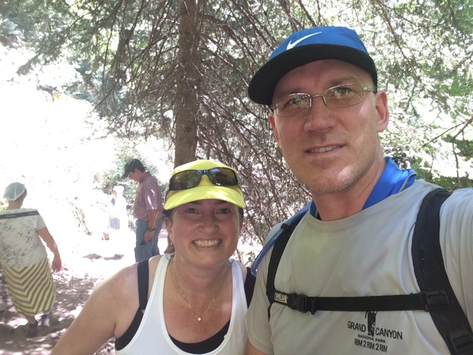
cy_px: 178
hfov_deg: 58.4
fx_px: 424
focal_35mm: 31
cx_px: 236
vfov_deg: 45.4
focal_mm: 2.15
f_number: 2.4
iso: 50
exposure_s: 1/60
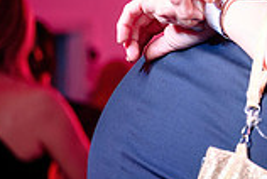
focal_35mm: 244
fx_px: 1813
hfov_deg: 8.3
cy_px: 124
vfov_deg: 5.7
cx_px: 384
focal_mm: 62
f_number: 3.5
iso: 800
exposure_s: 1/60
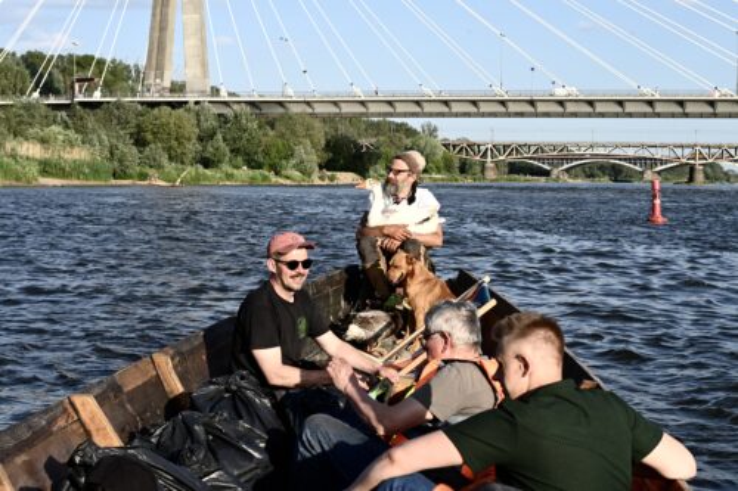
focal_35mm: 70
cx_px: 369
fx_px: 1434
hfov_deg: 28.9
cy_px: 246
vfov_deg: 19.4
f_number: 10
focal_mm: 70
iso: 560
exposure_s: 1/640
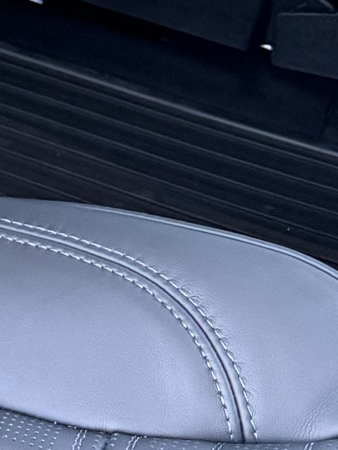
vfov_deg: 13.5
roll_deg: +5.9
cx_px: -551
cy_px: -287
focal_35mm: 135
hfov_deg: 9.4
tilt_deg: -32.1
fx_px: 1756
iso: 640
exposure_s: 1/60
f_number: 1.78
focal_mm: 6.76
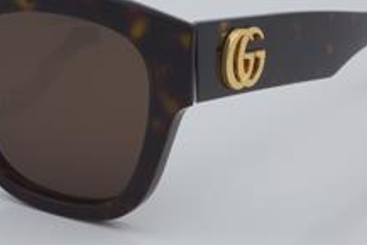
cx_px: 78
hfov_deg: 14.8
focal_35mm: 138
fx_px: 1408
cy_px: 63
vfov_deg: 9.9
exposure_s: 1/4
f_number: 32
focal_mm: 50
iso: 100
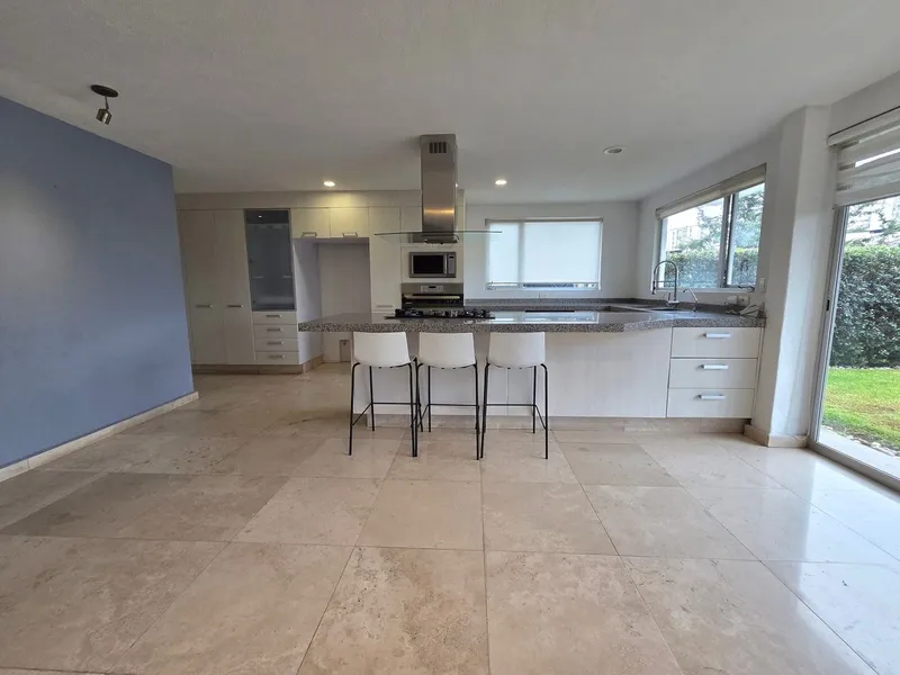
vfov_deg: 89.9
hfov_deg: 106.2
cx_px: 450
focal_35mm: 13
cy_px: 338
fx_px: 338
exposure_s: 1/120
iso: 80
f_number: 2.2
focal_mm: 2.2
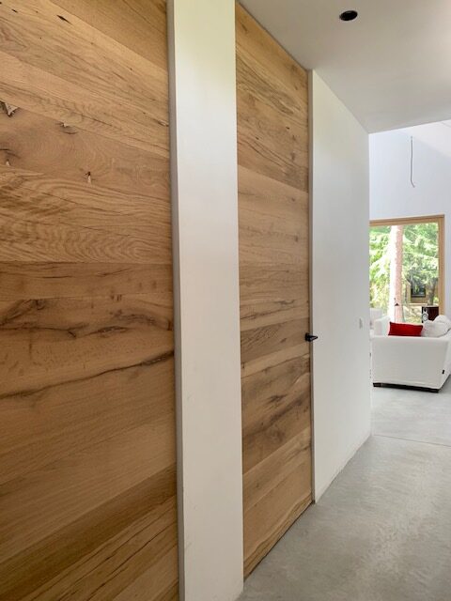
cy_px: 300
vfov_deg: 67.3
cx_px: 226
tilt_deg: -1.5
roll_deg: +0.1
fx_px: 452
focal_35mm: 26
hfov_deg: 53.1
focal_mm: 4.25
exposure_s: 1/68
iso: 100
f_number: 1.8
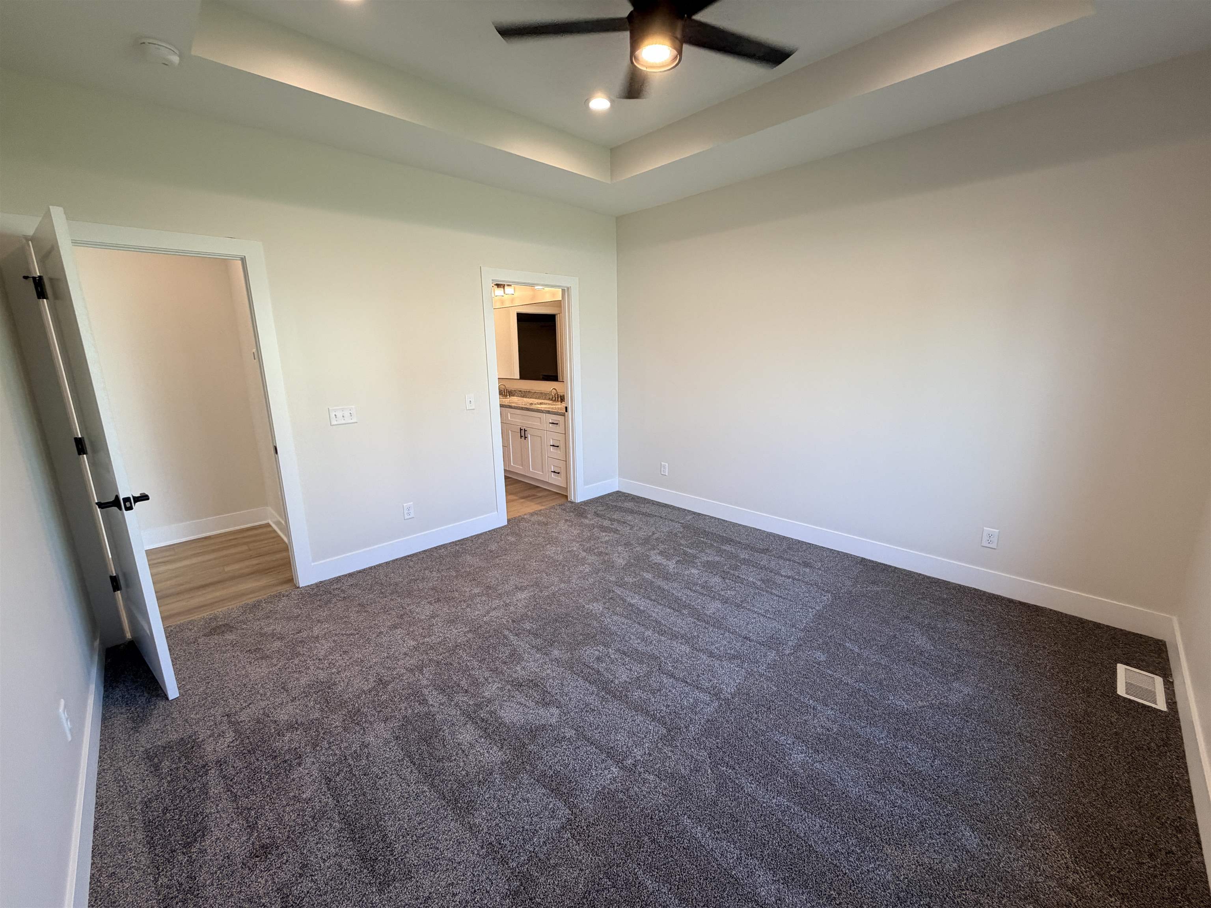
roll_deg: +1.0
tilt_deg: -12.2
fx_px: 490
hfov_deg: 102.1
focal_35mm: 14
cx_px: 606
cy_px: 454
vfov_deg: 85.7
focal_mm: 2.22
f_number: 2.2
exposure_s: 1/120
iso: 160
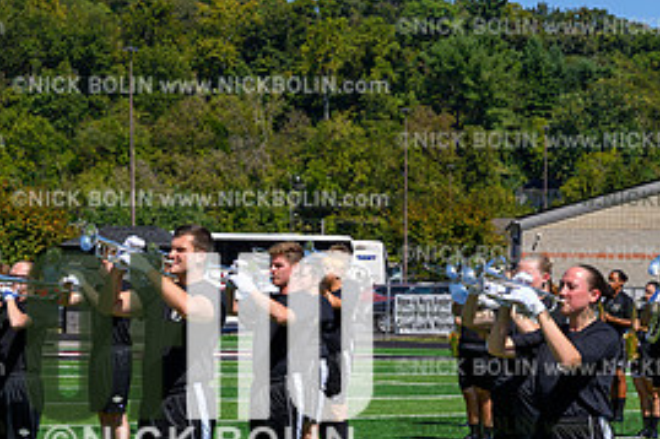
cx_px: 199
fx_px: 2767
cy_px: 369
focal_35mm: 151
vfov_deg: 9.1
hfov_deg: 13.6
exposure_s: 1/500
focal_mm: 70
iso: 160
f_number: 8
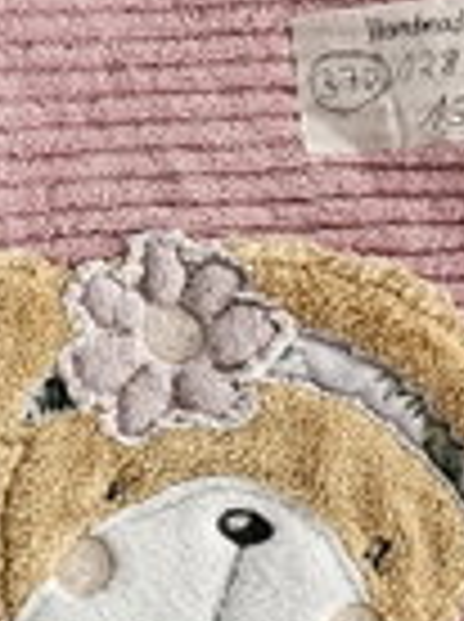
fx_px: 2474
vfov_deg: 14.3
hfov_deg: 10.7
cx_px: 122
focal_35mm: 138
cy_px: 461
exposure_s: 1/100
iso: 320
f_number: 1.8
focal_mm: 5.4
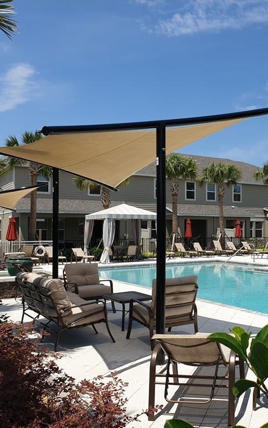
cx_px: 228
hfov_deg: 33.1
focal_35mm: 37
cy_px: 214
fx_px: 432
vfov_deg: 52.7
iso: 50
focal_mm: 4.3
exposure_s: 1/2045
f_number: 2.4
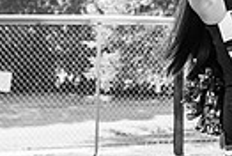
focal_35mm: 106
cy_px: 3
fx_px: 685
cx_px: 280
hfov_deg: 18.2
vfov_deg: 12.8
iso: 200
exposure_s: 1/800
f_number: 2.8
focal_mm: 24
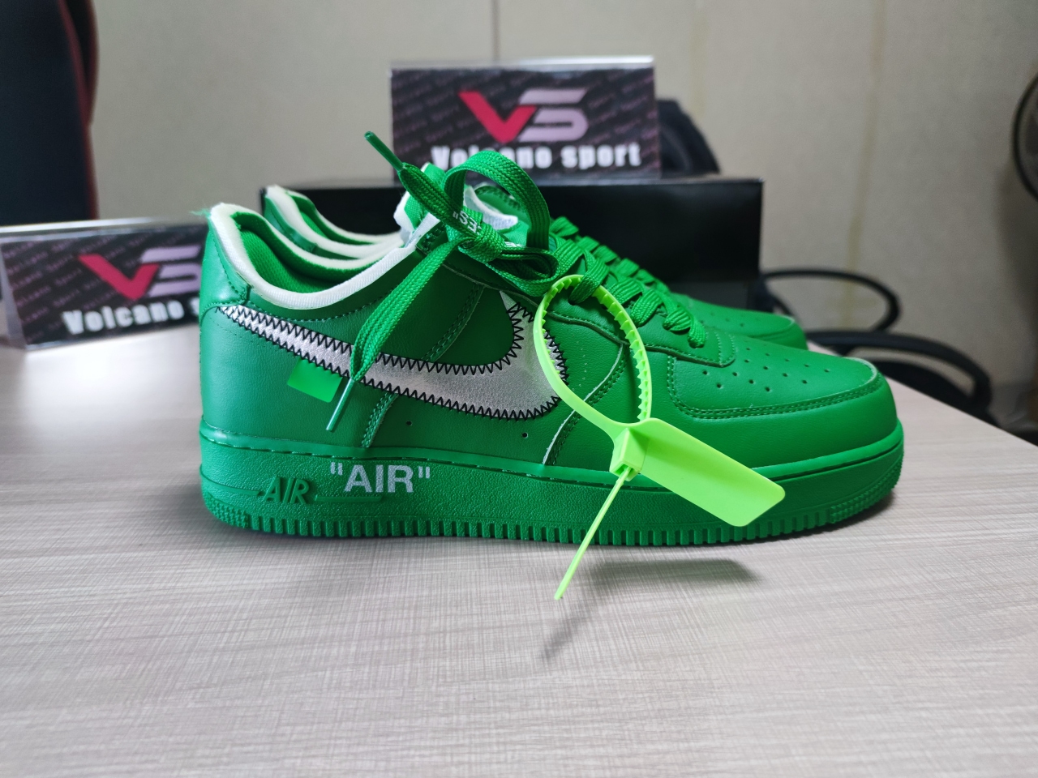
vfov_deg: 56.8
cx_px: 519
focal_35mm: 24
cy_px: 389
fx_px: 720
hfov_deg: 71.6
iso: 374
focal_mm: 6.72
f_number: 1.69
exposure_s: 1/100
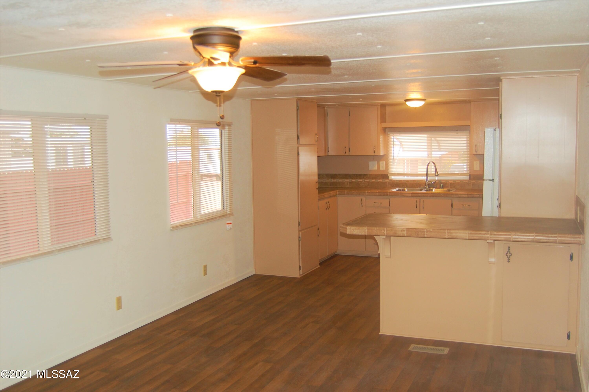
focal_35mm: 34
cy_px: 196
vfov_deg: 38.3
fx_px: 564
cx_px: 294
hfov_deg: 55.2
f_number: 3.8
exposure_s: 1/60
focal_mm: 23
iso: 400
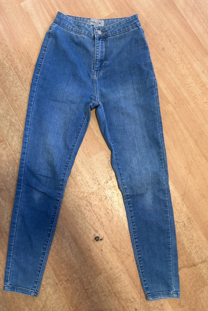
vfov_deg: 65.5
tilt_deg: -84.5
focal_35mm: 28
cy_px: 160
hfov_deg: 46.4
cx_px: 95
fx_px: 243
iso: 200
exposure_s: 1/50
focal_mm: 5.96
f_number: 1.6
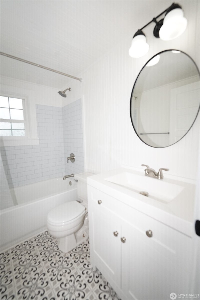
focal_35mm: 14
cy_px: 150
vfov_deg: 104.3
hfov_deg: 81.2
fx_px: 117
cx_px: 100
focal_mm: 14
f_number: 4
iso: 3200
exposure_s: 1/3200
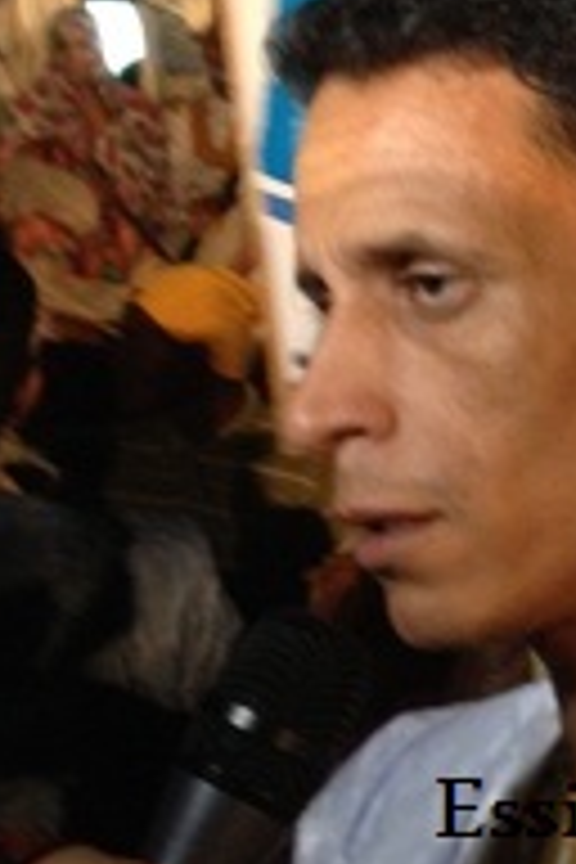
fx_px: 2040
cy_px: 261
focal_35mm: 85
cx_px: 594
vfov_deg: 23.8
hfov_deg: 15.7
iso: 400
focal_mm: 4.28
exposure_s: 1/15
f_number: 2.4
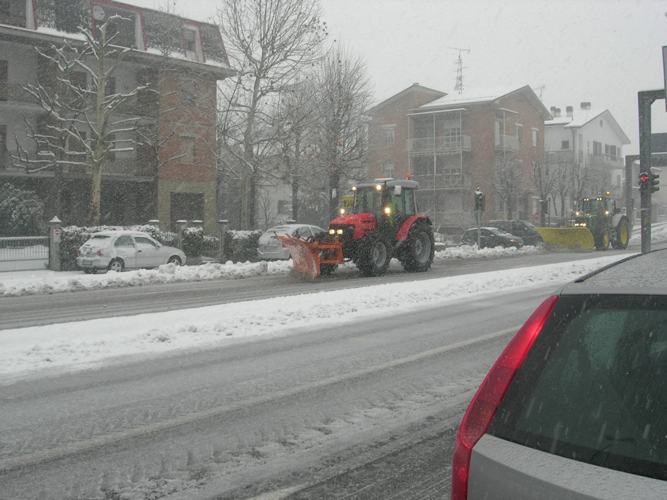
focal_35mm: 38
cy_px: 250
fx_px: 732
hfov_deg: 49.0
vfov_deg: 37.7
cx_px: 334
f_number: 4.8
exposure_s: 1/153
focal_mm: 7.8
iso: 64
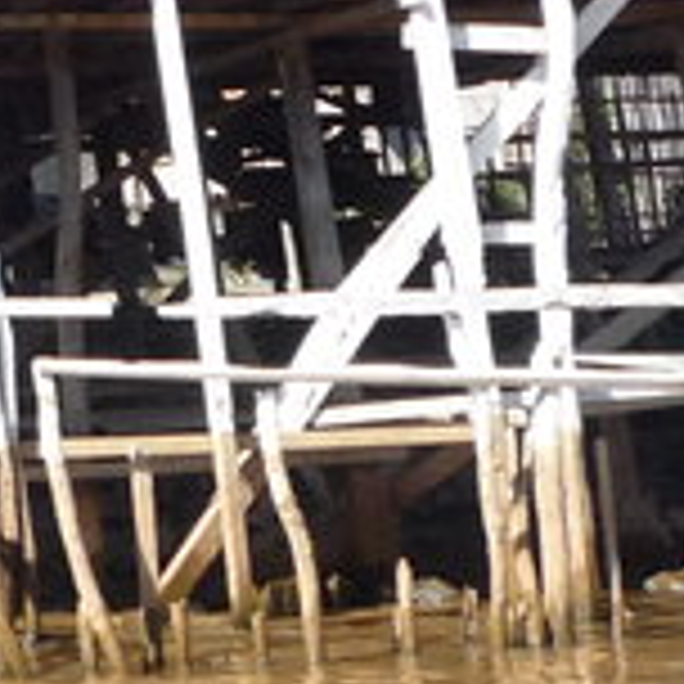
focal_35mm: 116
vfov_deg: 14.6
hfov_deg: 13.7
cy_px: -112
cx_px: -464
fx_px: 2593
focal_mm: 4.4
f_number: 3.2
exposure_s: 1/640
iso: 100
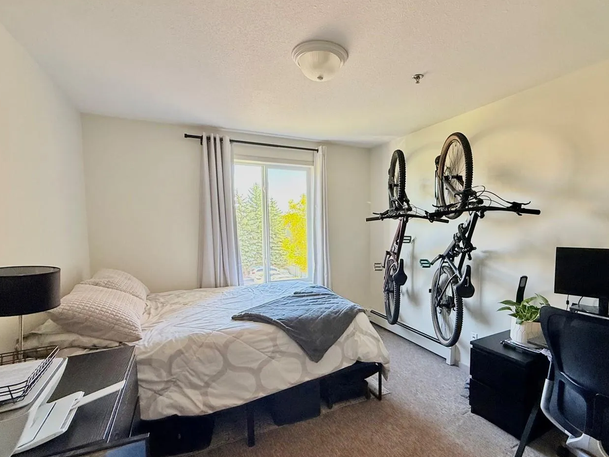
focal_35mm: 18
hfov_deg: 87.3
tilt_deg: -3.7
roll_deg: +0.2
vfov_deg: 71.5
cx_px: 346
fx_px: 317
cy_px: 244
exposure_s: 1/99
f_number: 2.2
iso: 200
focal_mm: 2.22
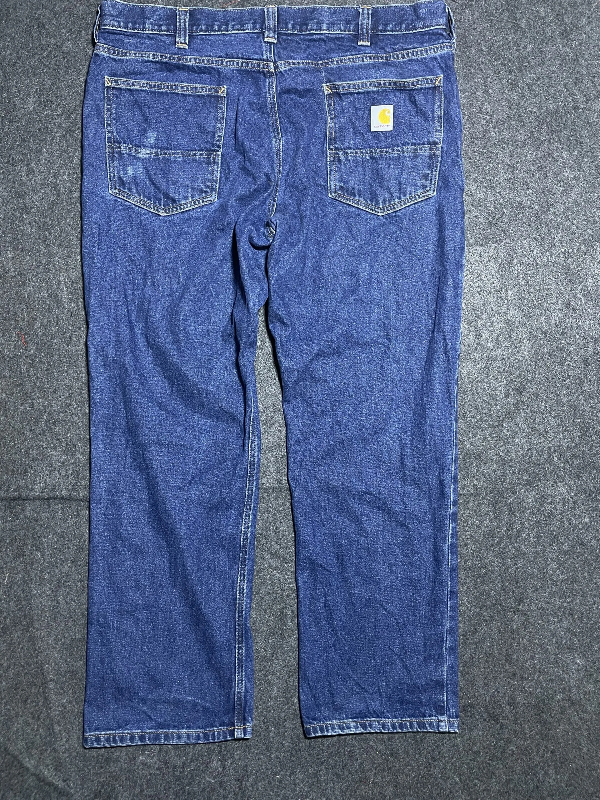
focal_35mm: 26
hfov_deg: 53.1
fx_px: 601
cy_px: 400
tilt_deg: -65.1
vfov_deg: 67.3
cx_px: 300
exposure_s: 1/50
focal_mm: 4.2
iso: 160
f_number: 1.6
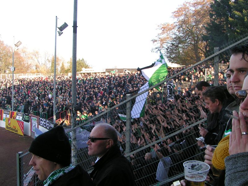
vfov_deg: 37.7
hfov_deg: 49.0
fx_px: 272
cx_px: 124
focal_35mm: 38
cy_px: 93
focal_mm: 5.8
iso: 50
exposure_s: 1/80
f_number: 5.6
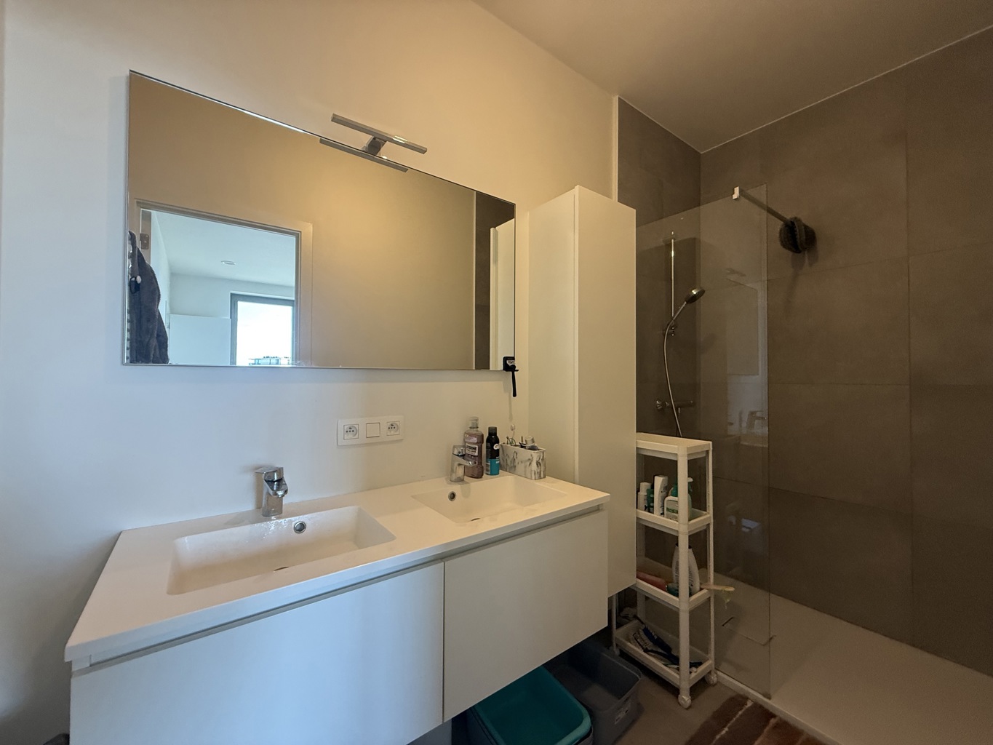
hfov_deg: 102.1
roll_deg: -2.0
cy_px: 372
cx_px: 496
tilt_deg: +0.3
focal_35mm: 14
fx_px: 402
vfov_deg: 85.7
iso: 250
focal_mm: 2.22
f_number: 2.2
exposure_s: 1/100
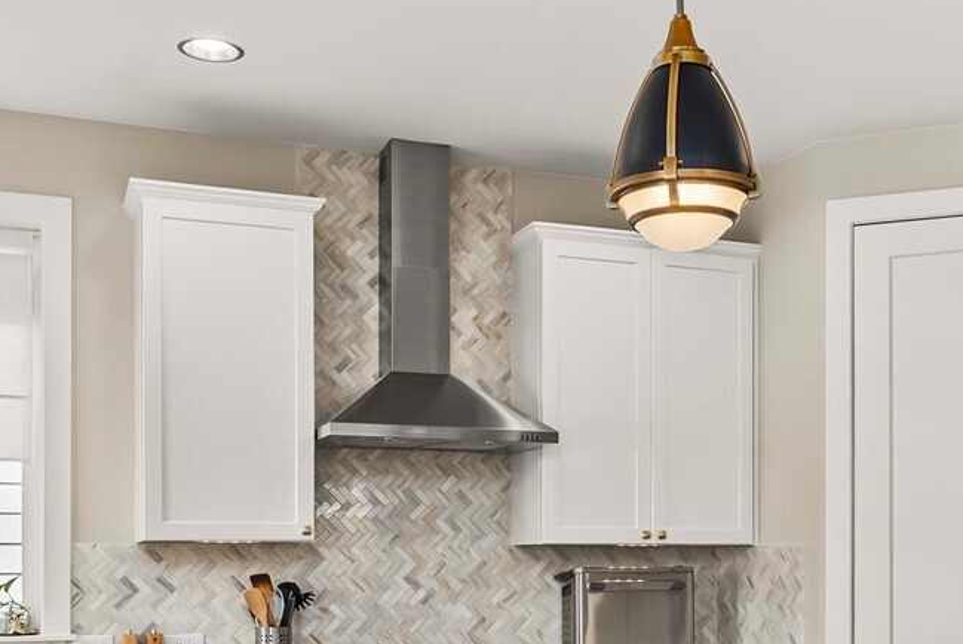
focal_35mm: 47
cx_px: 590
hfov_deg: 41.6
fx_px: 1258
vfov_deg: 27.4
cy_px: 608
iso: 1000
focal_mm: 18
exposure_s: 1/13
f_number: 7.1
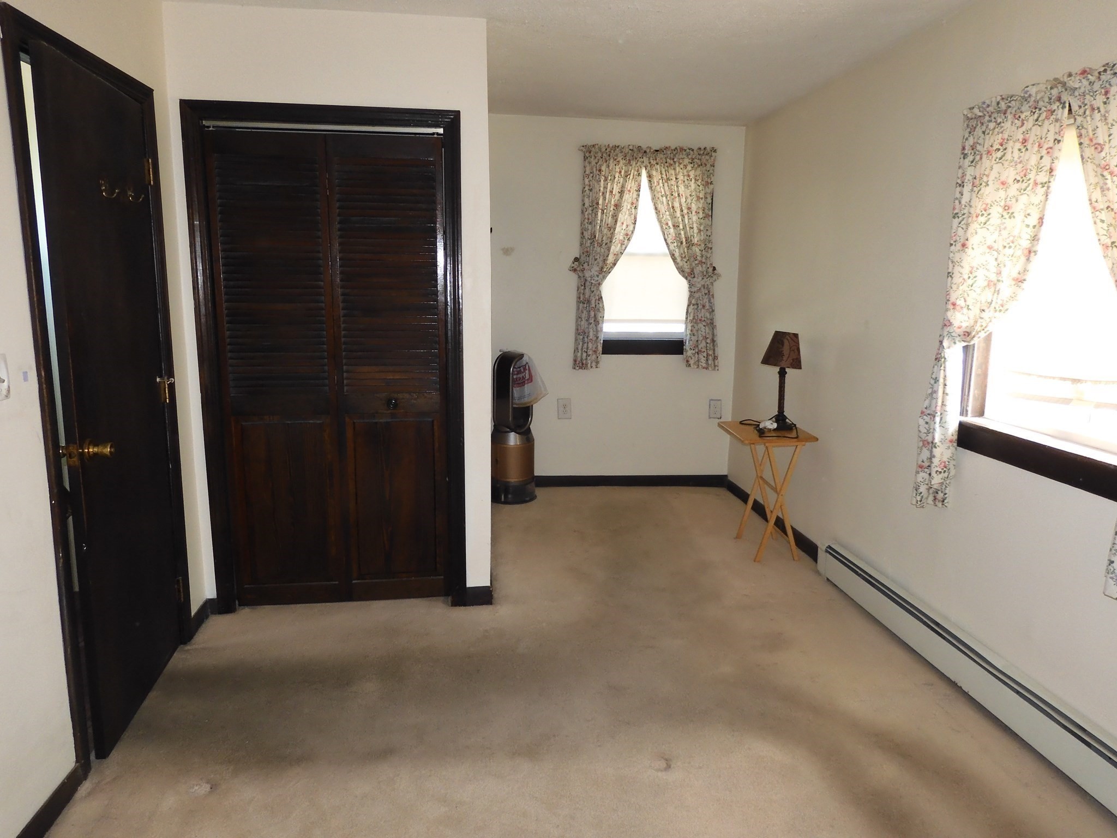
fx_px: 774
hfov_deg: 71.6
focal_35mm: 24
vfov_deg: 56.8
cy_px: 419
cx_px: 558
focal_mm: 4.3
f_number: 3.4
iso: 220
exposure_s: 1/30
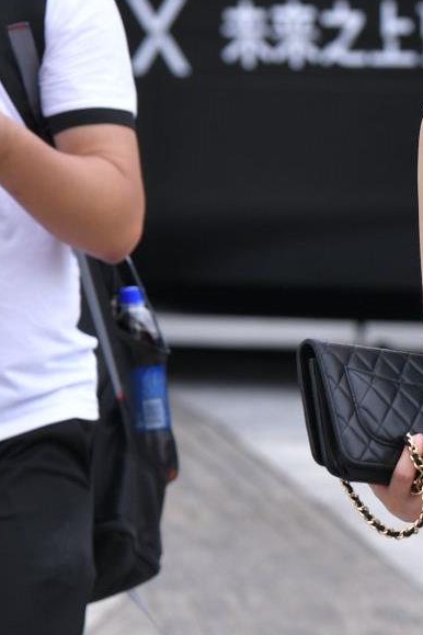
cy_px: 678
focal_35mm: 406
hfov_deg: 3.4
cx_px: 579
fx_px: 7155
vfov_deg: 5.1
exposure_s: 1/500
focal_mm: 95
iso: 360
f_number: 4.5
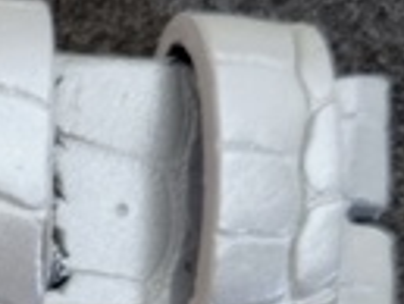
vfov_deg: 8.9
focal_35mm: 161
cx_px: -420
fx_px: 1881
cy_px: 533
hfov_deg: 11.1
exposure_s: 1/50
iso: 320
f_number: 1.8
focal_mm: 5.4
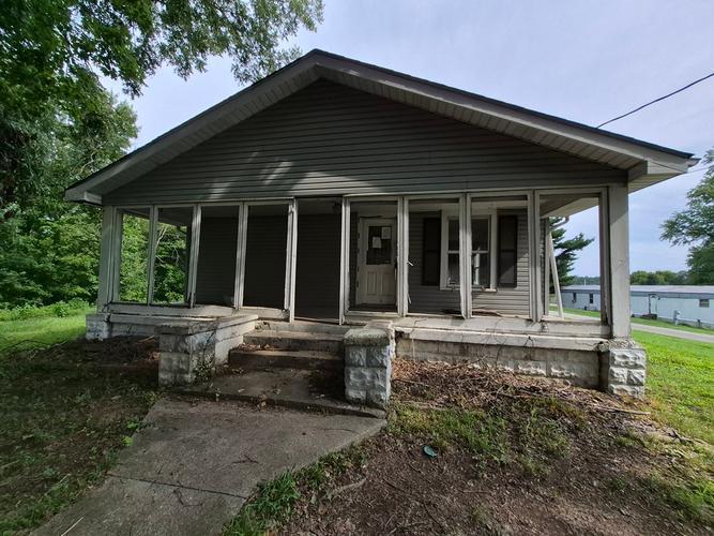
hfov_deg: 106.2
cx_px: 357
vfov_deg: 89.9
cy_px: 268
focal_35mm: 13
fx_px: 268
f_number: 2.2
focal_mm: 1.74
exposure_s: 1/1436
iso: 40
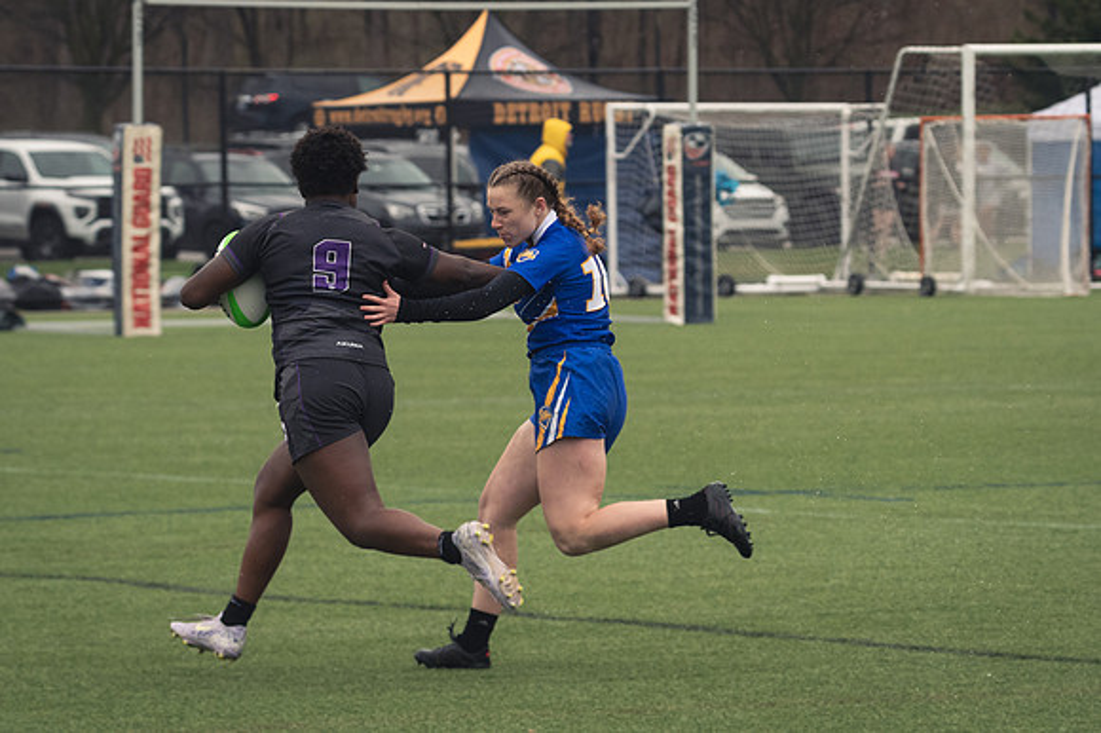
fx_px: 8252
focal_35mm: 270
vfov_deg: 5.1
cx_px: 550
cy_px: 366
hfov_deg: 7.6
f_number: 6.3
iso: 2200
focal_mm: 180
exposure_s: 1/800
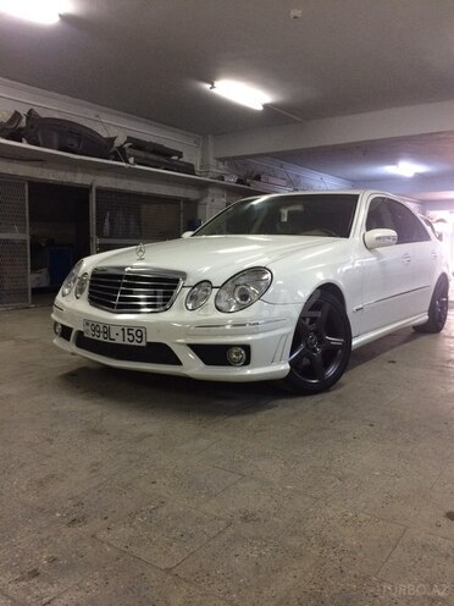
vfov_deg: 61.7
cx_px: 227
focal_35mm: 29
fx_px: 507
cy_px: 303
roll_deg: -0.7
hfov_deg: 48.2
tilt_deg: -4.6
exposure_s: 1/33
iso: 200
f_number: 2.2
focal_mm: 4.15
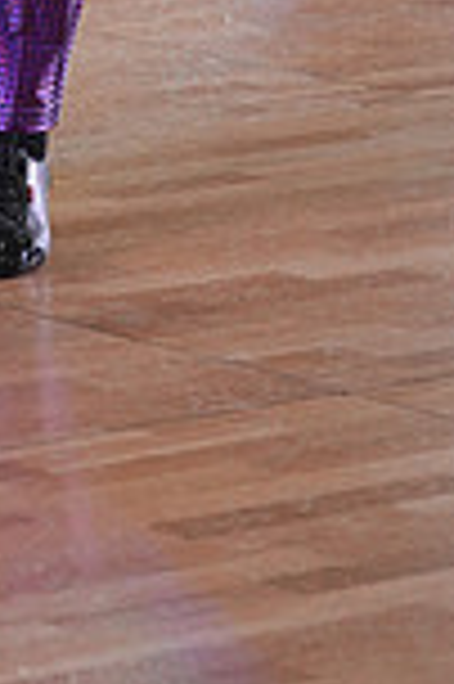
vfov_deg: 6.6
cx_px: -299
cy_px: -590
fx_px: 5801
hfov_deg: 4.4
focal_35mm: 306
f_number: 4
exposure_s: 1/400
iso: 1600
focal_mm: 80
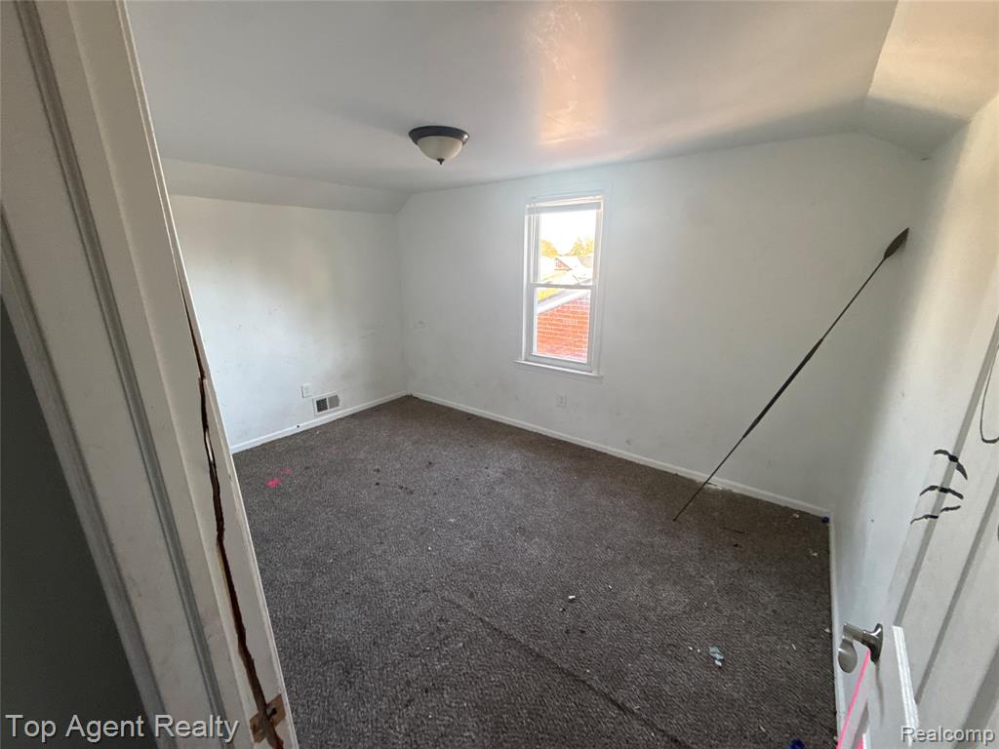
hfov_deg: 102.1
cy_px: 374
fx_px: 404
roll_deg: -0.1
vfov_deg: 85.7
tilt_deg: -15.1
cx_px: 500
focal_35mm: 14
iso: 160
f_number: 2.2
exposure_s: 1/30
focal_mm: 2.22
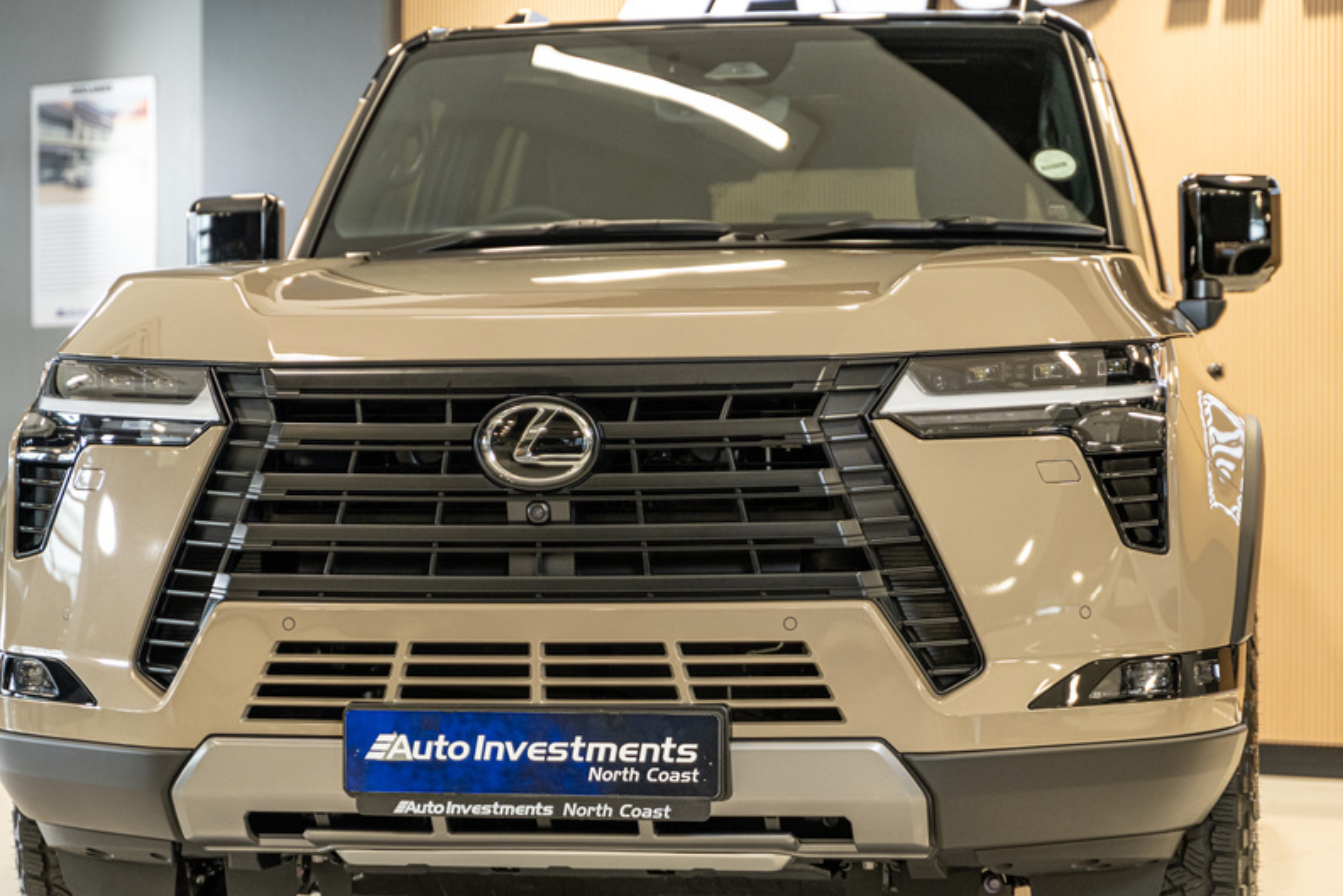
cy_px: 522
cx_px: 649
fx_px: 3172
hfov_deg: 23.9
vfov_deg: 16.1
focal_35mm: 85
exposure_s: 1/125
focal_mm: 66
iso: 800
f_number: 2.8
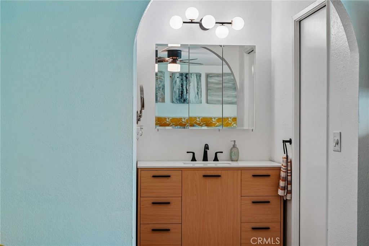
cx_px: 184
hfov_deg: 39.6
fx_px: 512
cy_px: 123
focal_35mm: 50
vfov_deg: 27.0
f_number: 9
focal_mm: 50
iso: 400
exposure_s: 1/50
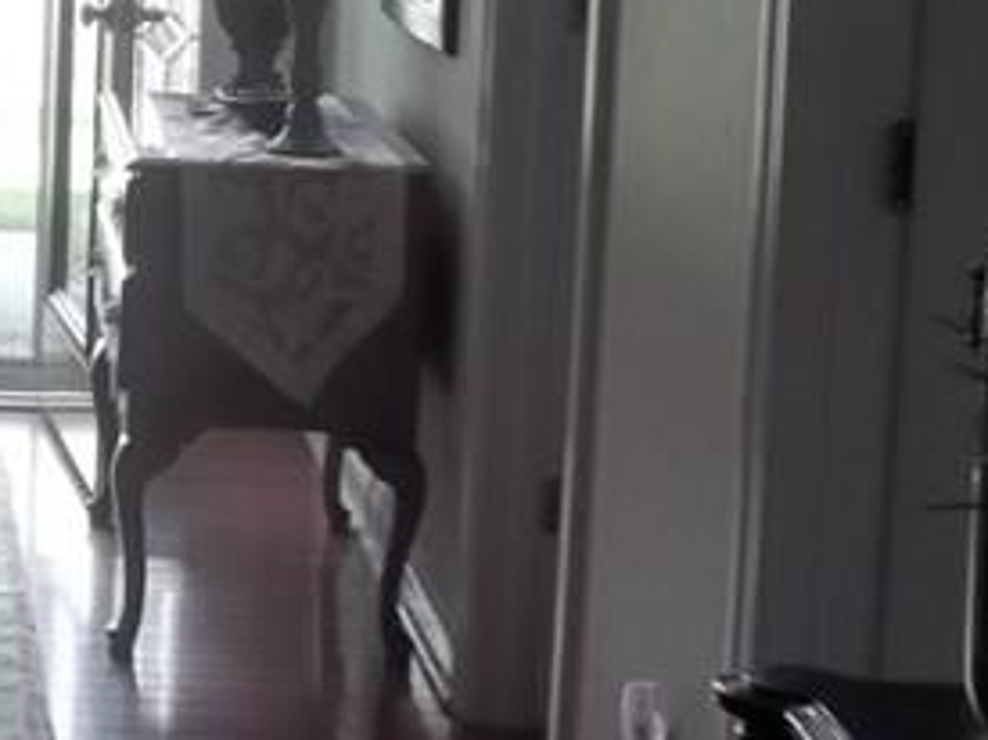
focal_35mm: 123
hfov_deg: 14.9
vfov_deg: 11.9
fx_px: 3509
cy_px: 50
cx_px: -481
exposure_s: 1/40
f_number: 3.3
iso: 64
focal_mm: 5.9
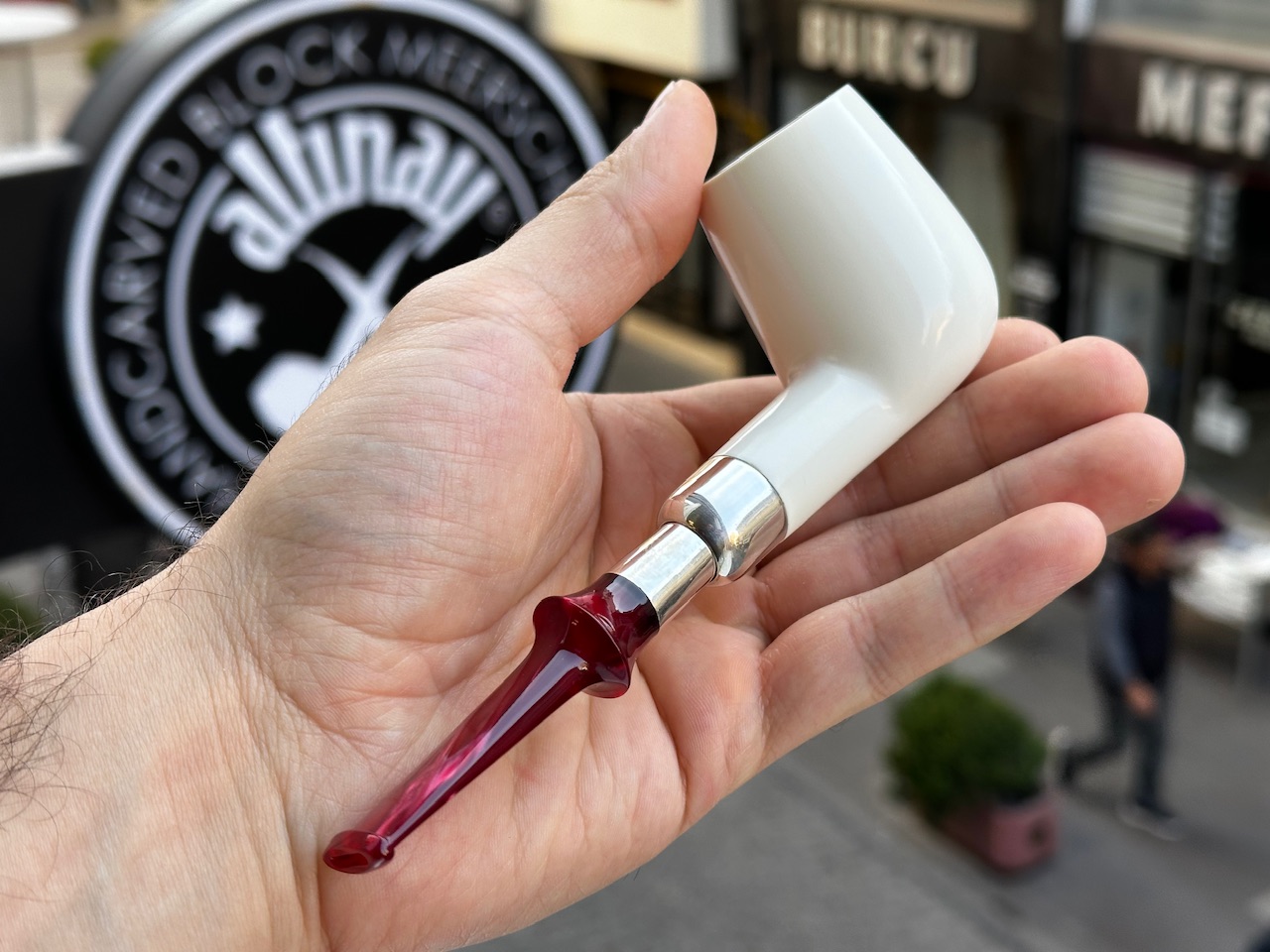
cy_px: 476
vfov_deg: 30.3
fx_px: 1761
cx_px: 635
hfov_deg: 39.7
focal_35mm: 48
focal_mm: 6.86
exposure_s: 1/297
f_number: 1.78
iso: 64
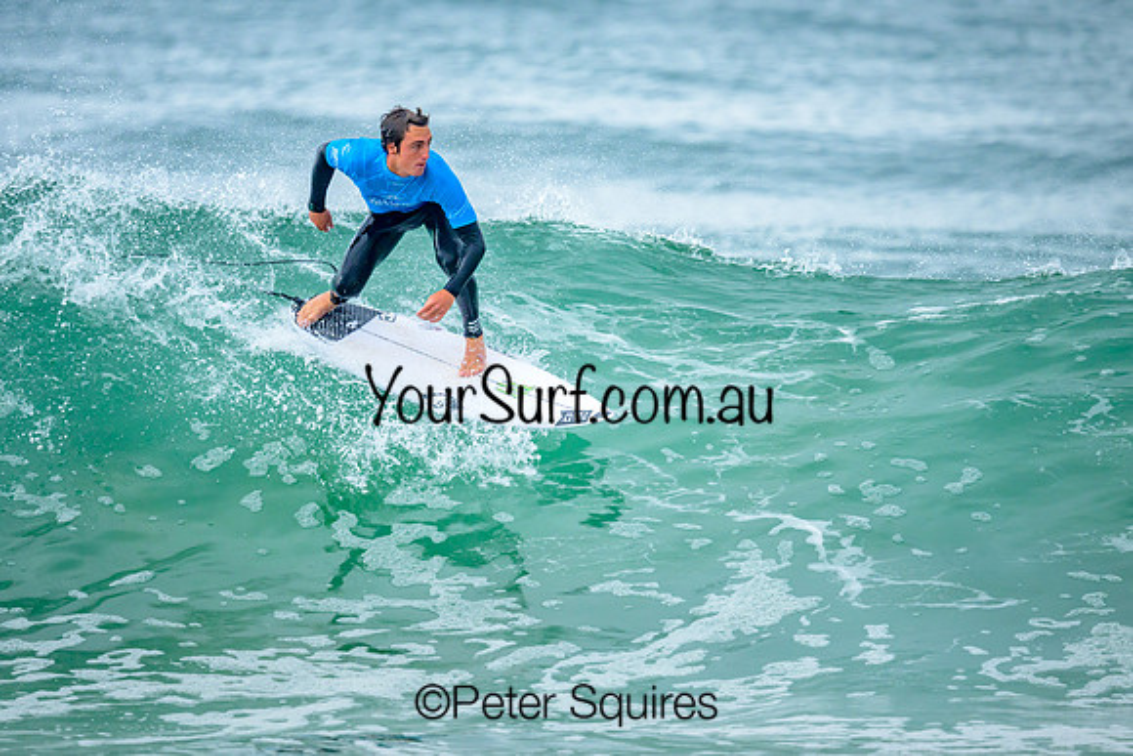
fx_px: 31744
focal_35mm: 1008
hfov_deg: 2.0
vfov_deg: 1.4
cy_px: 291
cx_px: 464
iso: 560
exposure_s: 1/2000
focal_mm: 800
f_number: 6.3
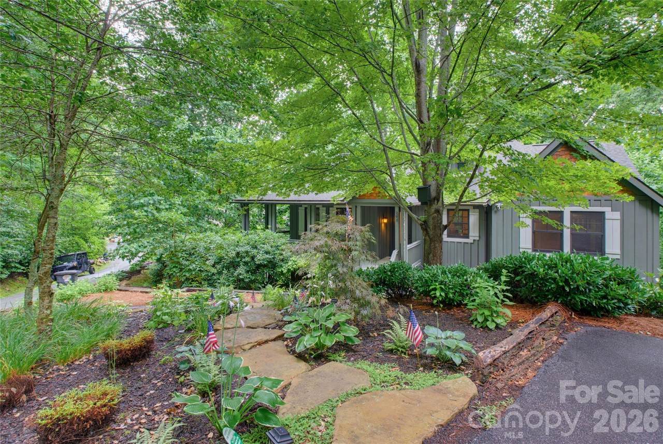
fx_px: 295
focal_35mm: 16
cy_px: 222
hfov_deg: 96.7
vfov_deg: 73.9
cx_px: 332
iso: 100
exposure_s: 1/1.67
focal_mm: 11
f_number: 8
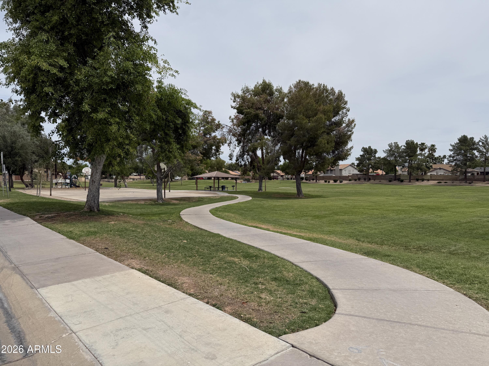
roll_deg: -0.4
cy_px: 183
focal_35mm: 24
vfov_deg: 56.8
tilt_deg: +0.0
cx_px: 244
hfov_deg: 71.6
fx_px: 339
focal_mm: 6.76
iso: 80
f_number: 1.78
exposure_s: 1/8130
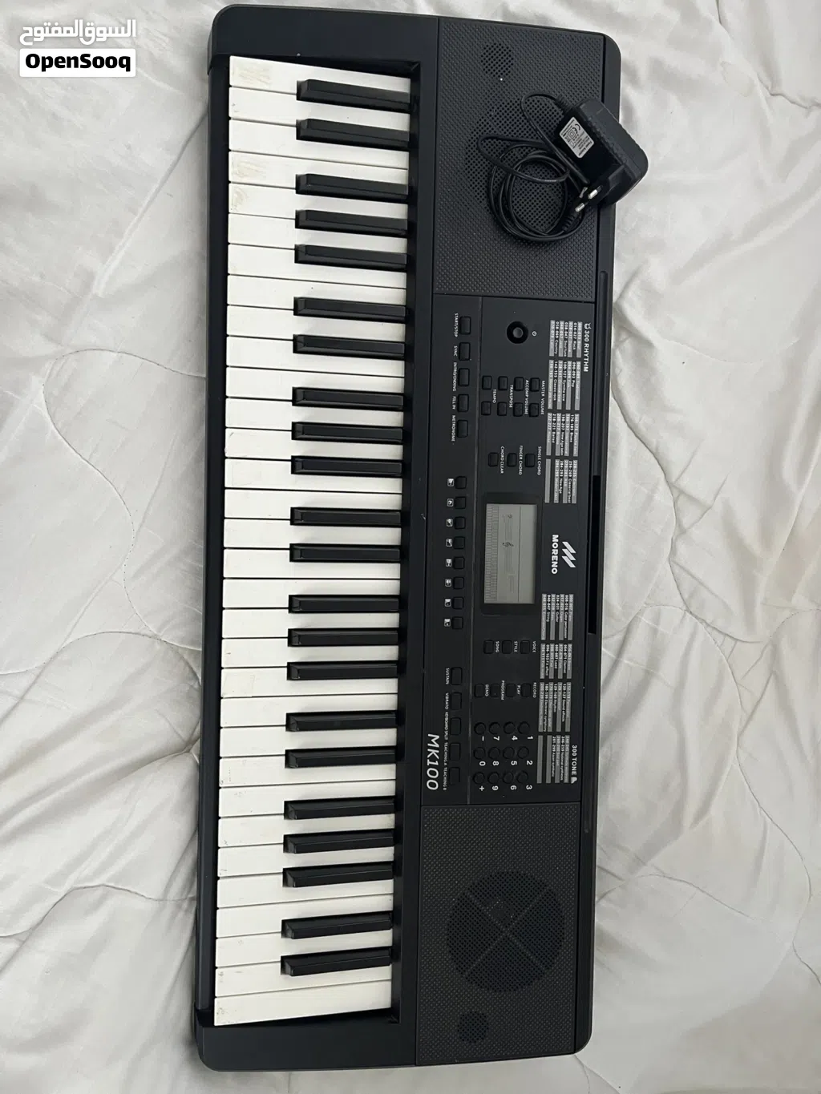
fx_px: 822
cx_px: 410
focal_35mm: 26
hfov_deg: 53.1
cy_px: 547
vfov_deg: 67.3
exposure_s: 1/60
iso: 250
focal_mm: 5.1
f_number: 1.6
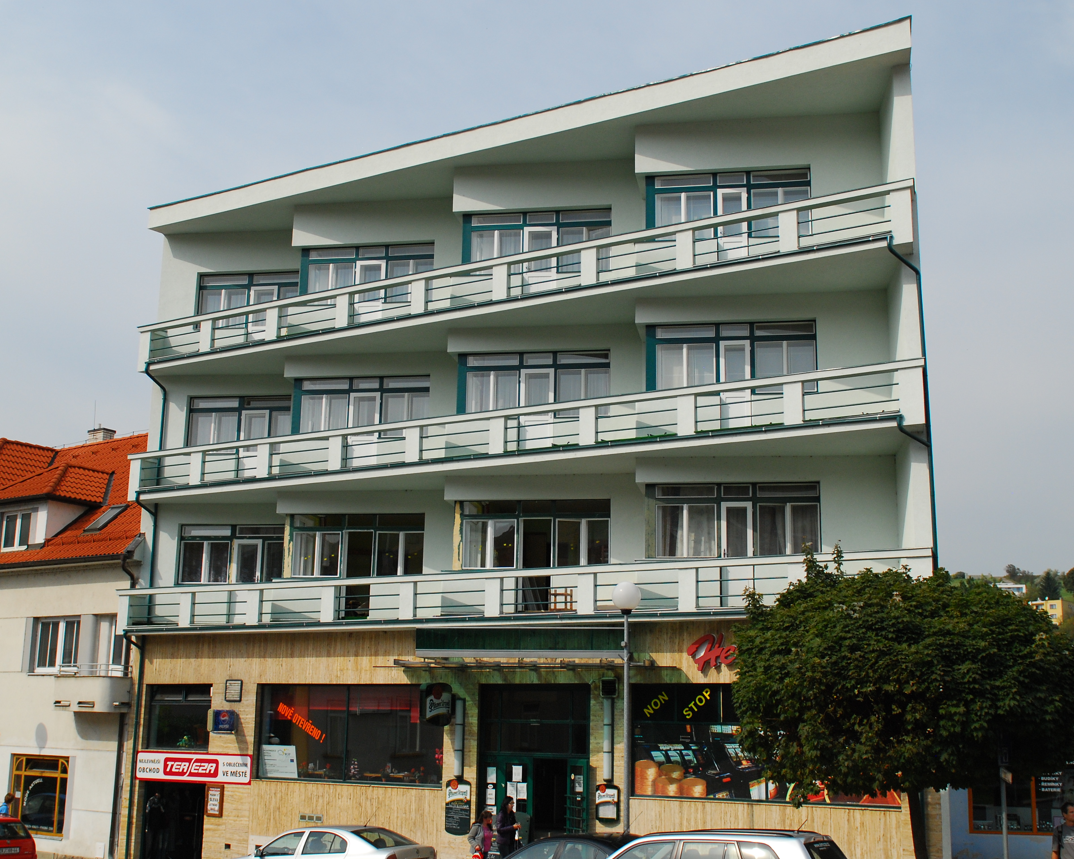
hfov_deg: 44.8
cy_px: 431
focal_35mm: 41
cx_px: 522
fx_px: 1303
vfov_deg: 36.5
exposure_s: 1/1600
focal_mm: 24
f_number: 4.5
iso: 320
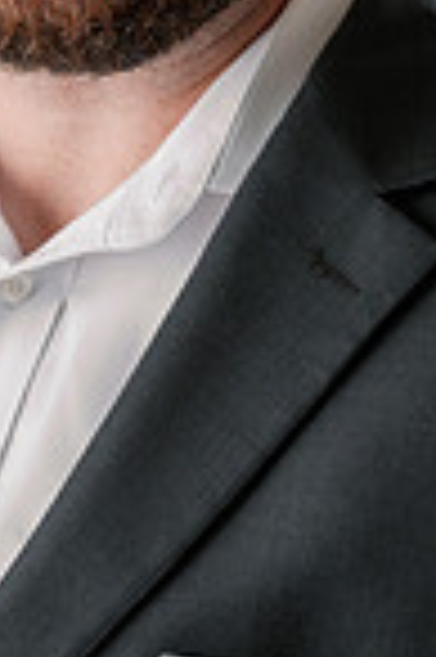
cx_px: 146
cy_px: 76
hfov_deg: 8.9
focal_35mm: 154
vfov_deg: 13.2
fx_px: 2804
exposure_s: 1/200
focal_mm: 50
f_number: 5
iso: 100
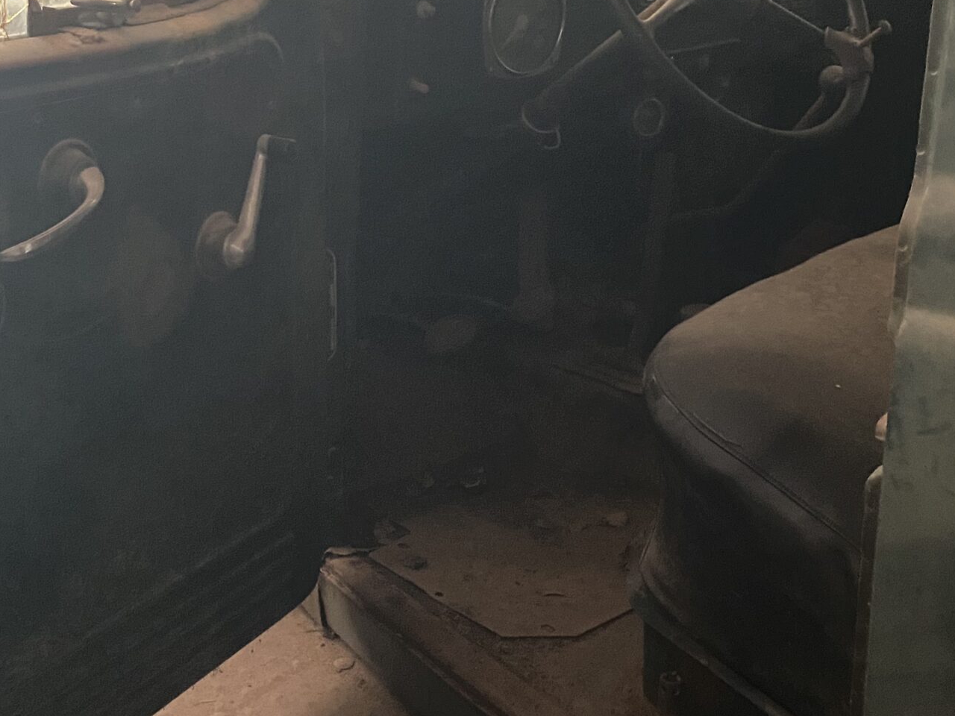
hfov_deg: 36.8
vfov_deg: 28.0
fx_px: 1435
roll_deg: -2.4
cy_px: 383
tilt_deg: -22.6
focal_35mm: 52
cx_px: 428
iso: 800
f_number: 1.8
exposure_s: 1/24
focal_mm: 4.25
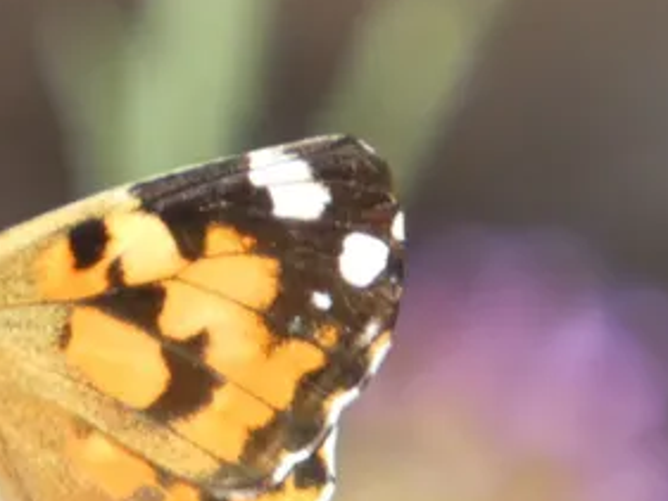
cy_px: 449
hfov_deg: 1.0
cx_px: -67
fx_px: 38901
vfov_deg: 0.7
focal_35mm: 2015
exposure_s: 1/125
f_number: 5.6
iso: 160
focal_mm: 158.6
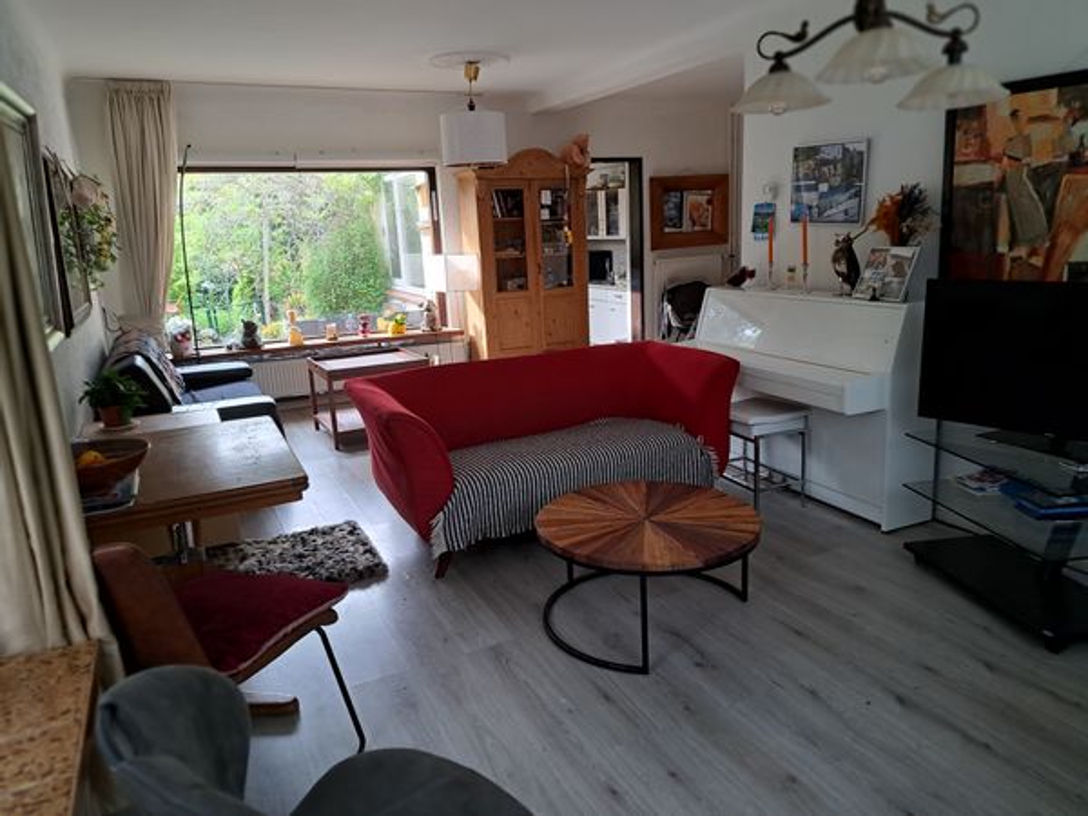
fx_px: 754
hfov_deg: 71.6
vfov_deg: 56.8
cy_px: 408
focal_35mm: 24
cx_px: 544
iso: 64
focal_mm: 5.23
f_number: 1.8
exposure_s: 1/50
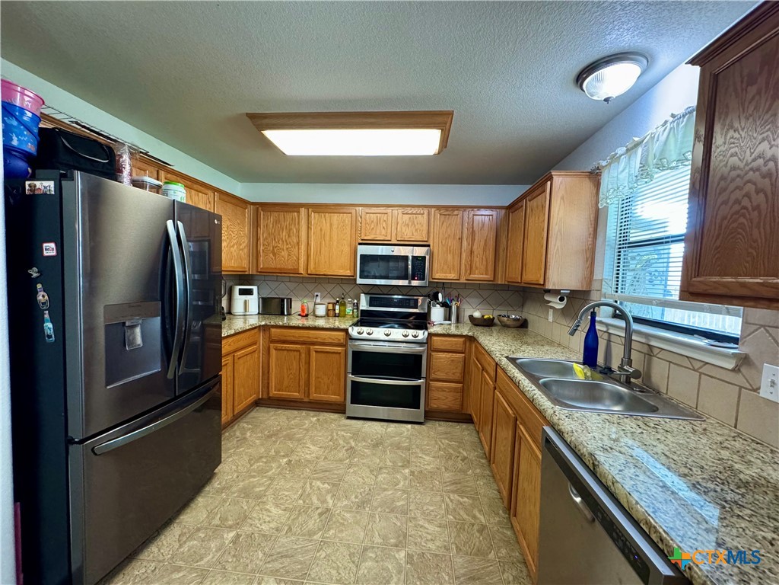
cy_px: 292
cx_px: 390
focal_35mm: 14
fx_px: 315
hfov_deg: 102.1
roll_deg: -2.3
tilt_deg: -4.3
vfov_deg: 85.7
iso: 640
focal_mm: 2.22
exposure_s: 1/60
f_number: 2.2
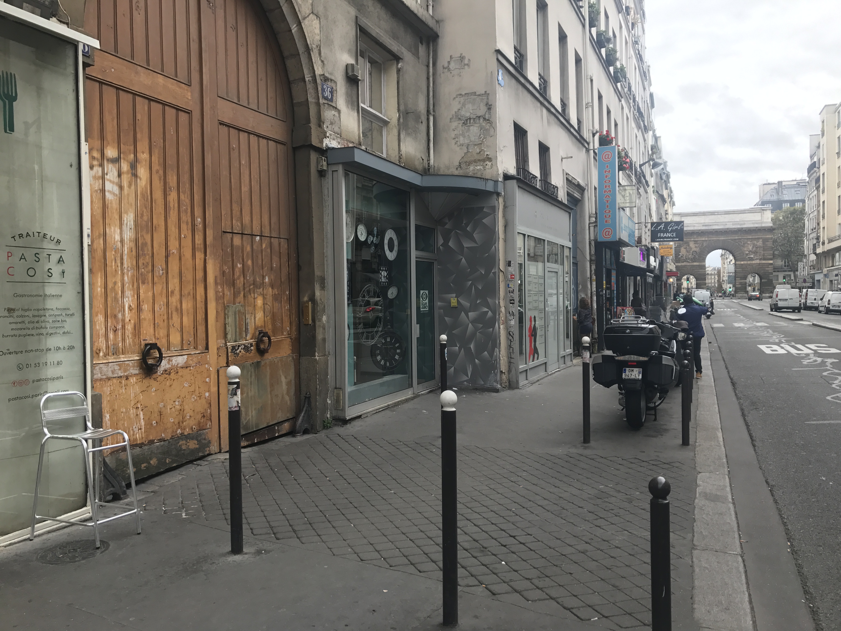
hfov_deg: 63.4
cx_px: 420
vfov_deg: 49.7
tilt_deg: -0.2
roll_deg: +0.4
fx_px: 680
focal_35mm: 28
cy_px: 316
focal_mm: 3.99
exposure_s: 1/103
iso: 20
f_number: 1.8
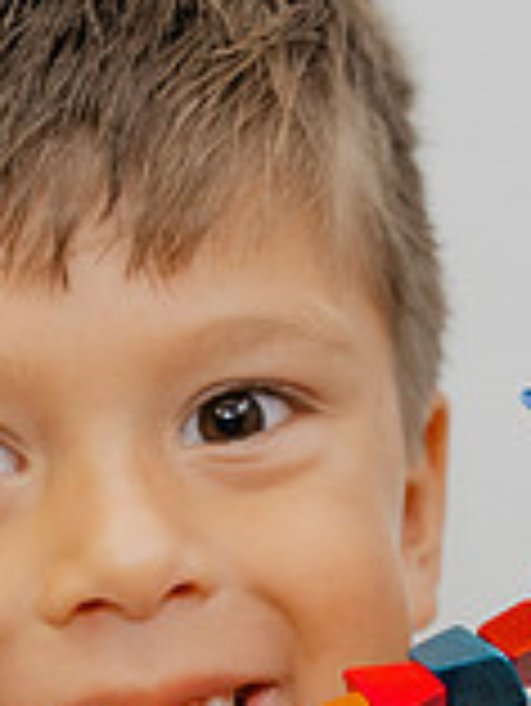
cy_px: 636
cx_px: 162
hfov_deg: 6.0
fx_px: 5065
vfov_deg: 8.0
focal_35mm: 248
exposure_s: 1/200
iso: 2000
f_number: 5.6
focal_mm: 70
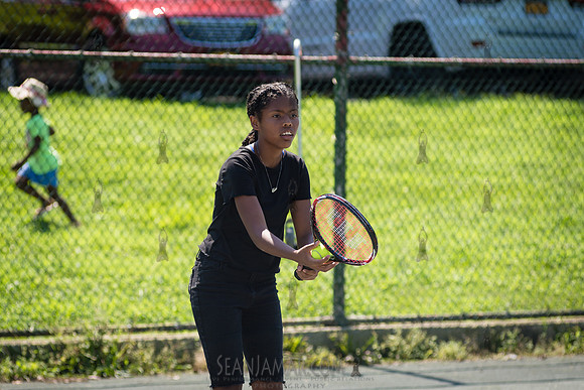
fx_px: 3733
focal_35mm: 230
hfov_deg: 8.9
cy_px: 161
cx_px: 249
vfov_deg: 6.0
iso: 125
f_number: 5
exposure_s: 1/640
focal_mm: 170
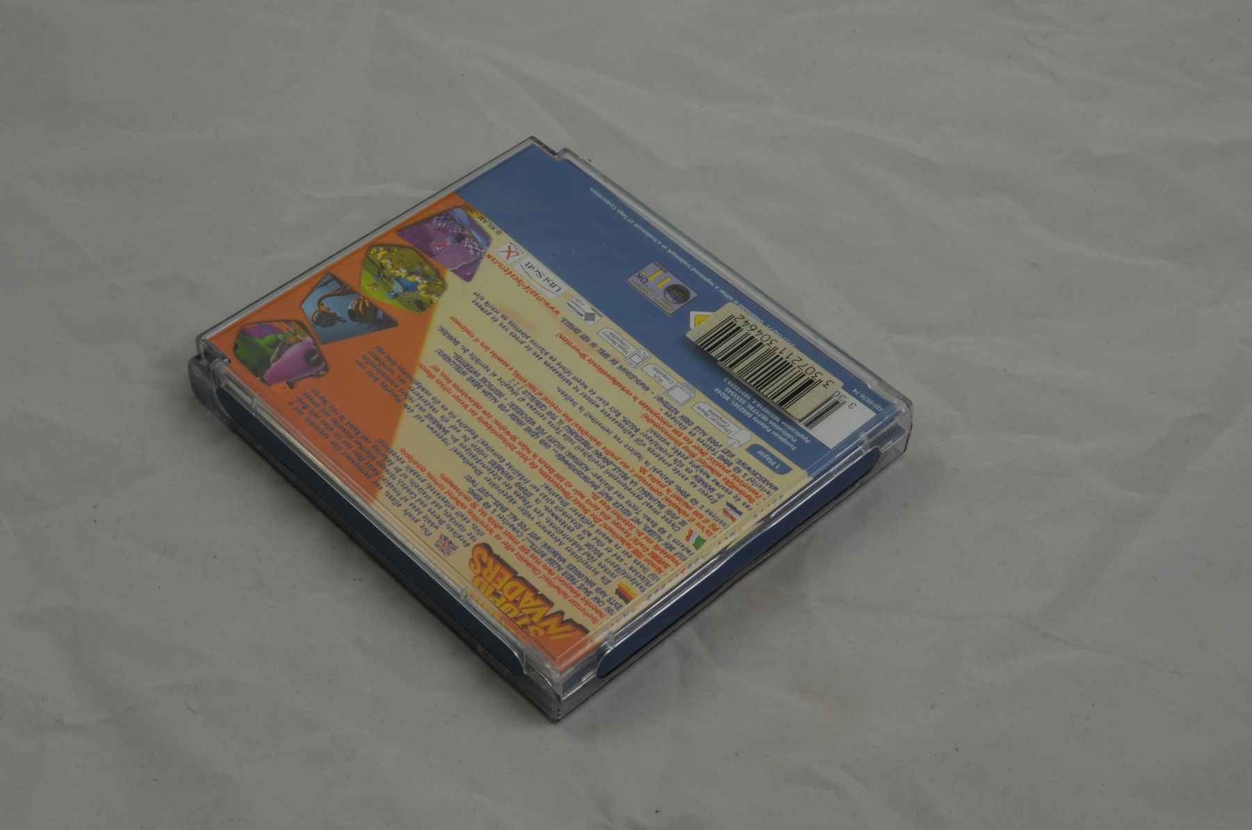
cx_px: 626
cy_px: 415
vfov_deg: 22.5
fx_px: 2083
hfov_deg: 33.5
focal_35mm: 60
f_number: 20
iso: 100
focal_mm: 40
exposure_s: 1/3
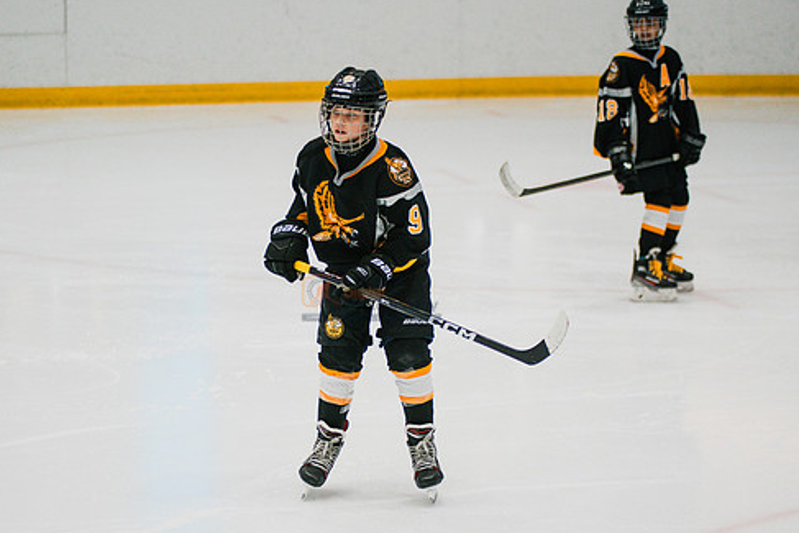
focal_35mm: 143
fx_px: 3175
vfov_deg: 9.6
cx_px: 372
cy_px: 296
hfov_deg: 14.3
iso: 3200
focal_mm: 120
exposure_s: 1/1600
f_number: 3.2
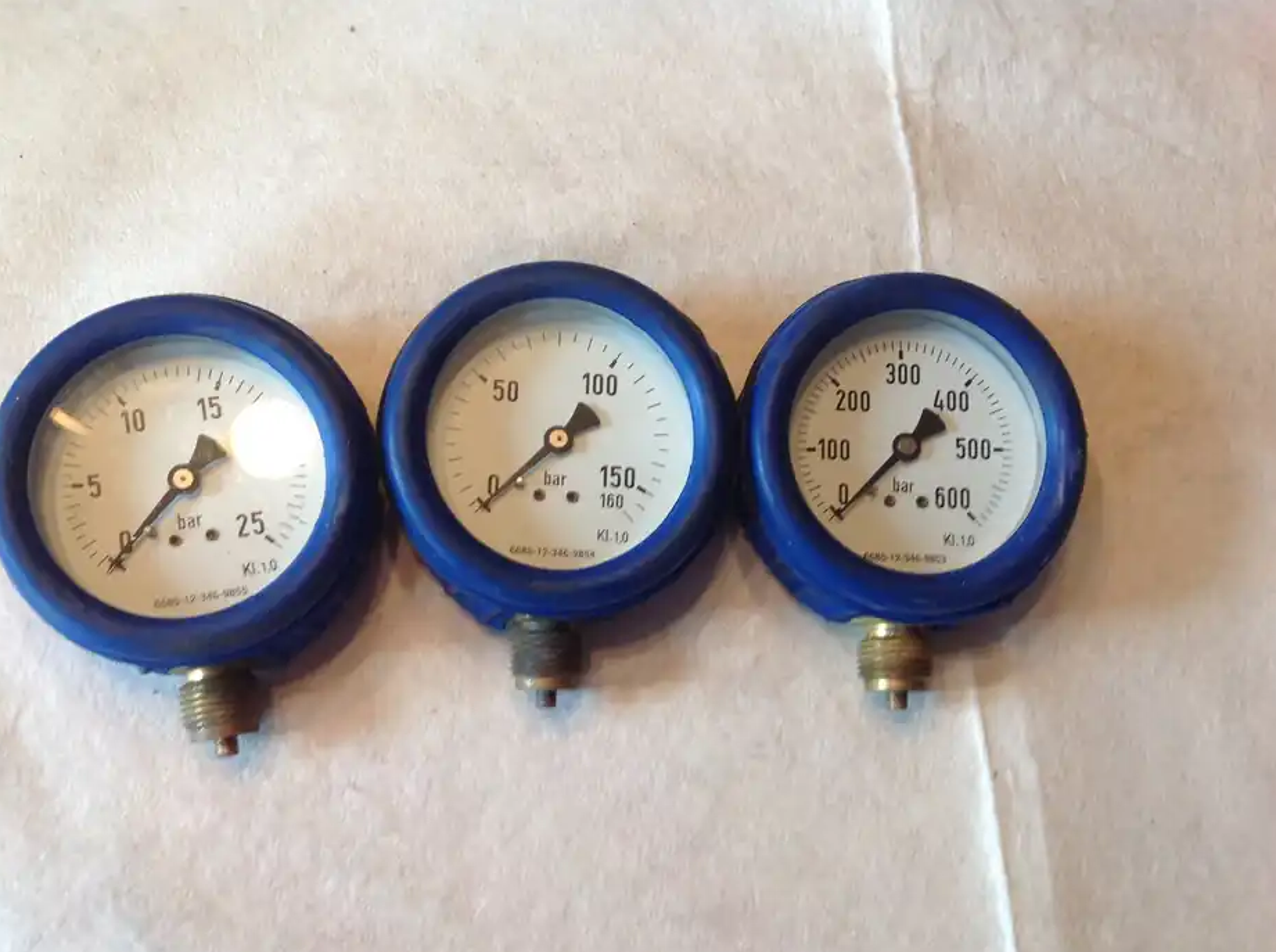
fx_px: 1398
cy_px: 514
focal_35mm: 38
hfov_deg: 49.0
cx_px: 612
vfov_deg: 37.6
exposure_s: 1/24
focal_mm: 4.28
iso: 50
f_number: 2.4
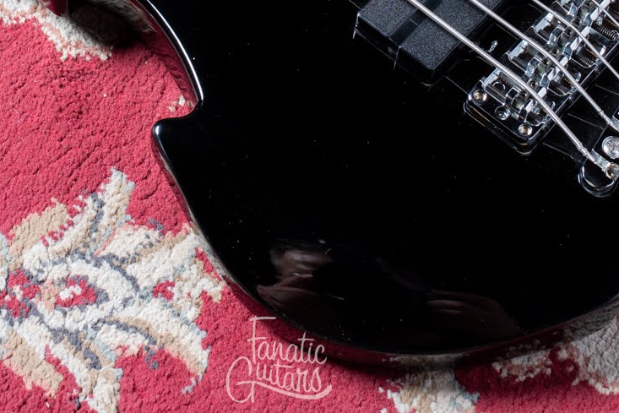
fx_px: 1479
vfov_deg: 15.4
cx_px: 278
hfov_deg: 23.6
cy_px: -62
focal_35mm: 86
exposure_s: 1/100
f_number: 9
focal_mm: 35
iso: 200
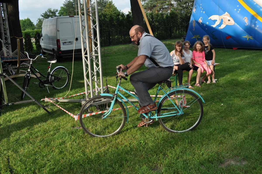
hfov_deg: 53.2
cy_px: 87
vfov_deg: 36.8
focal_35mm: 36
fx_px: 262
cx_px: 131
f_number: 7.1
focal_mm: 24
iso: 200
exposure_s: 1/200
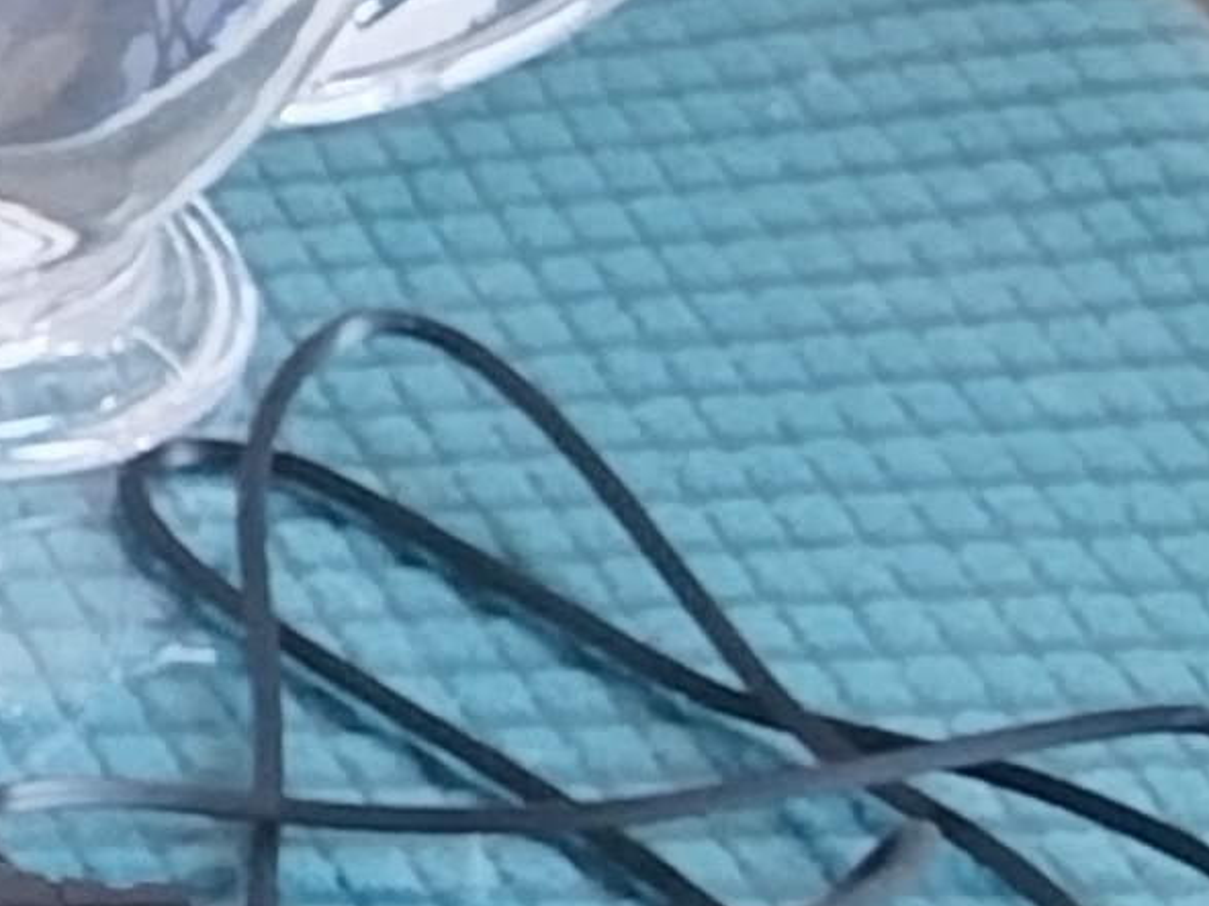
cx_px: -2600
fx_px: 6146
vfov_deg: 8.4
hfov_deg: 8.9
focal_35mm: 176
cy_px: 479
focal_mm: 4.95
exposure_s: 1/100
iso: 3024
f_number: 1.9
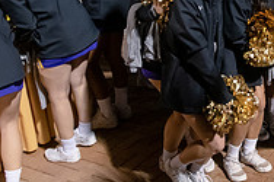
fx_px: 517
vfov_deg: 19.1
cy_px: -23
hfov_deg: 27.7
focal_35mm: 68
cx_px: 284
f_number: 3.5
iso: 4000
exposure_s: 1/80
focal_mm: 22
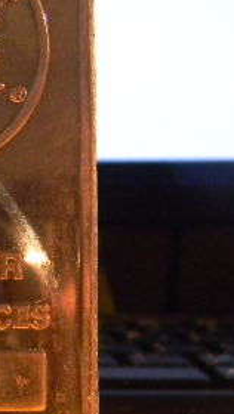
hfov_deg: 13.9
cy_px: 260
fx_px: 924
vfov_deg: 25.2
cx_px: -61
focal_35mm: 84
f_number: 3.7
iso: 400
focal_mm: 6.4
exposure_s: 1/26.5
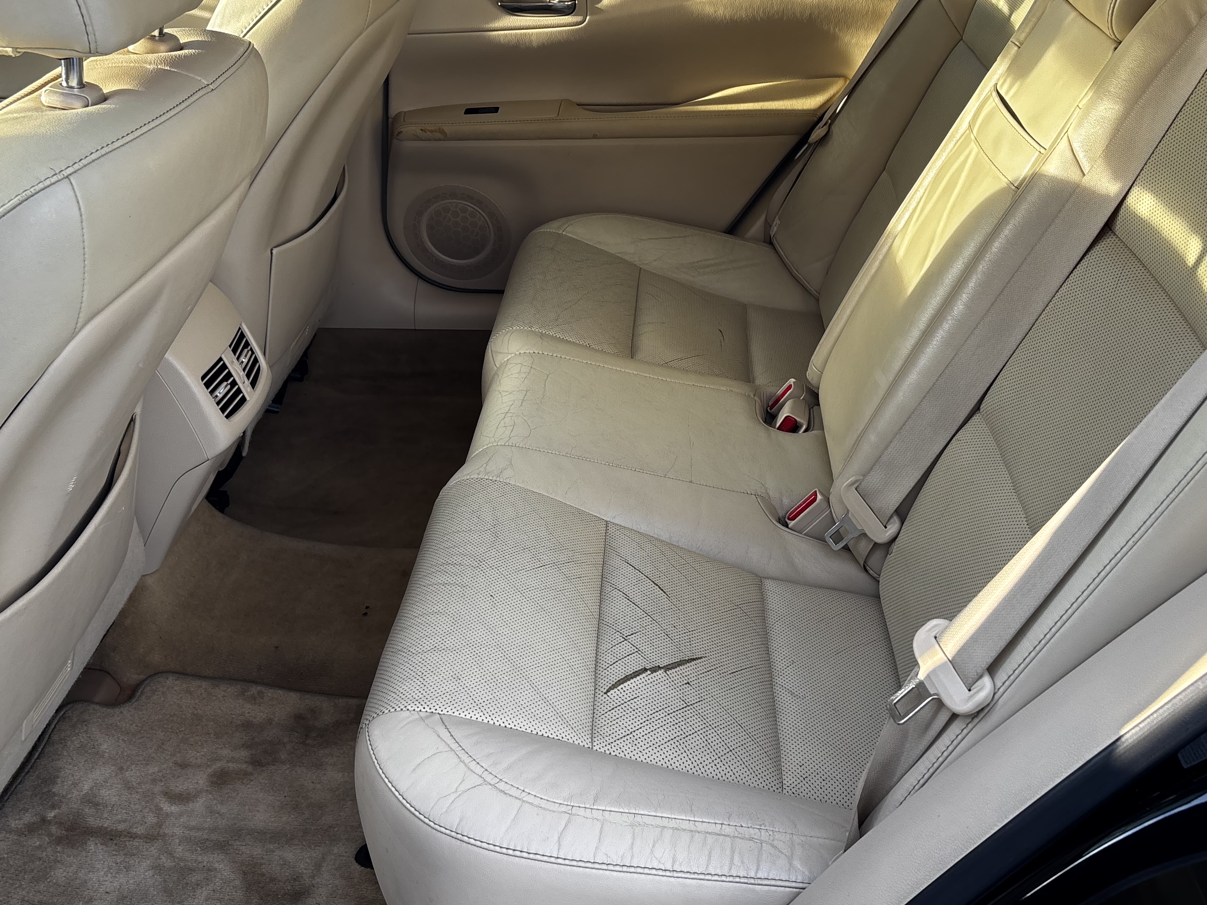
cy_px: 455
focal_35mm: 37
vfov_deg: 38.7
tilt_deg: -29.2
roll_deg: -0.5
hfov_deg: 50.1
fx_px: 1290
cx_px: 627
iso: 40
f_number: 1.6
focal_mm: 5.96
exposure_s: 1/121
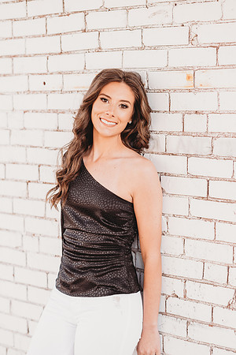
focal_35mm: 85
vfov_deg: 23.9
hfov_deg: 16.1
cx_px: 118
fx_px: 836
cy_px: 178
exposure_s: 1/250
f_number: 2.5
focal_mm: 85
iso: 100
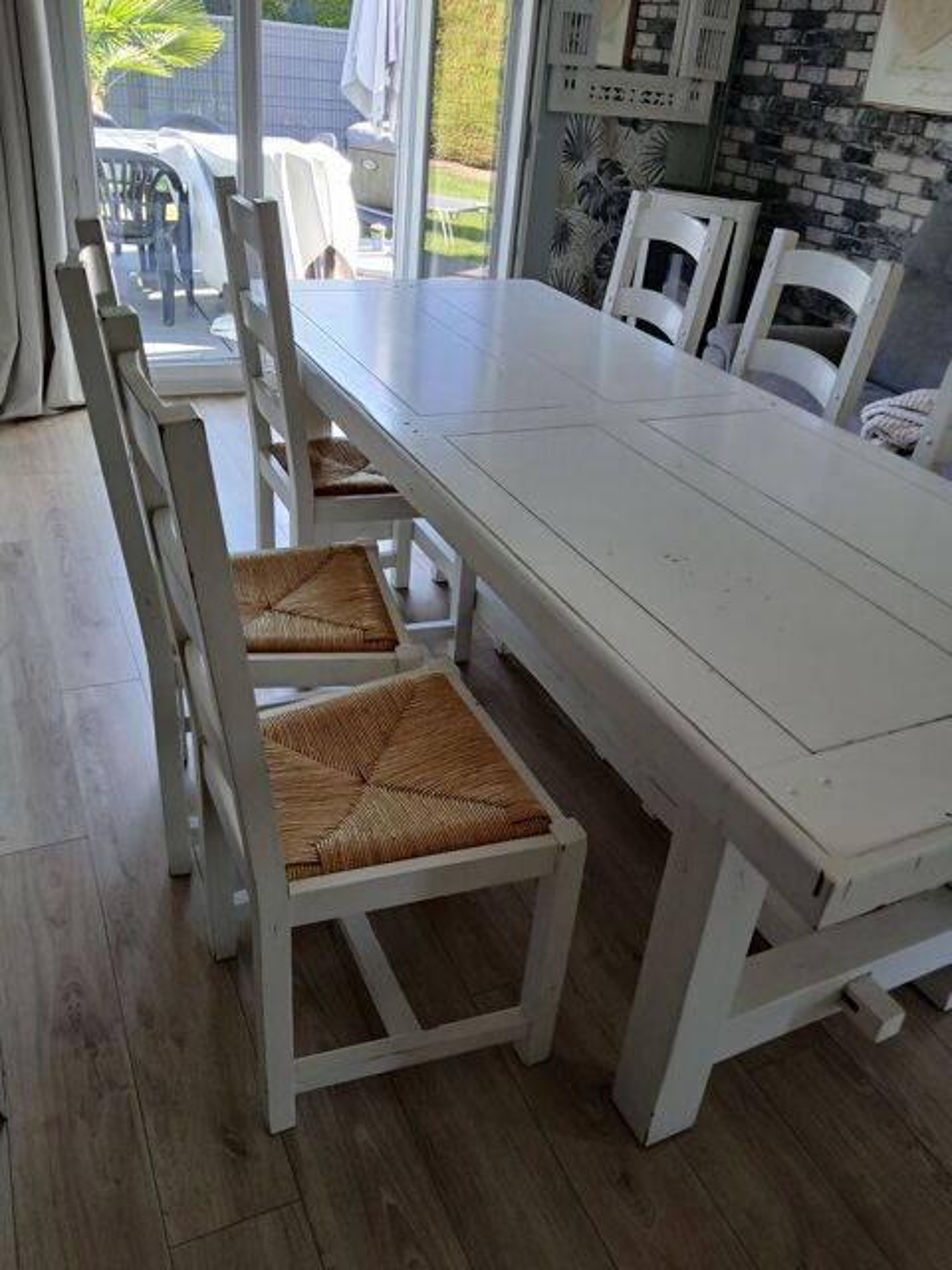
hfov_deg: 53.1
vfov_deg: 67.3
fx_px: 953
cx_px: 476
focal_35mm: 26
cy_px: 635
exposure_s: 1/50
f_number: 1.8
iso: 80
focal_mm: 3.98
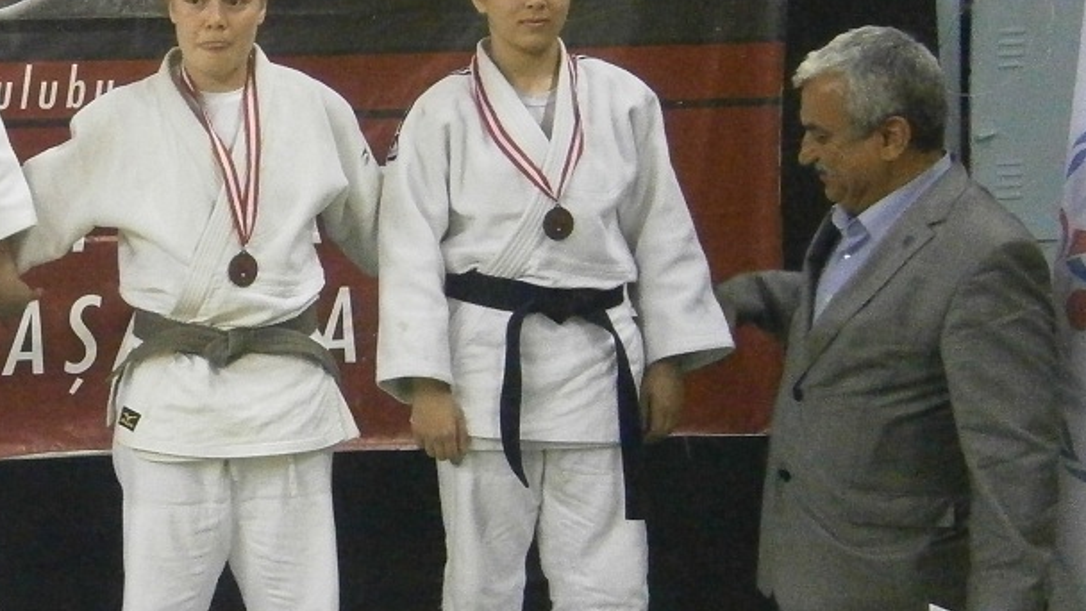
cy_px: 274
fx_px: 2390
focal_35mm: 83
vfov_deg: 14.6
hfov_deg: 24.6
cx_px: 44
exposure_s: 1/50
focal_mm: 6.4
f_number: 3.1
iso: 800
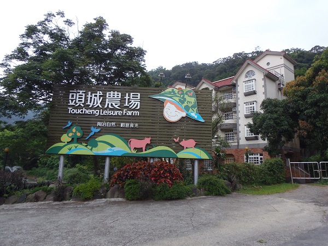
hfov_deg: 71.6
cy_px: 123
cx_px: 164
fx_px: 227
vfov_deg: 56.8
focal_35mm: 24
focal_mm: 4.3
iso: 64
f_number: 2.9
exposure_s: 1/80
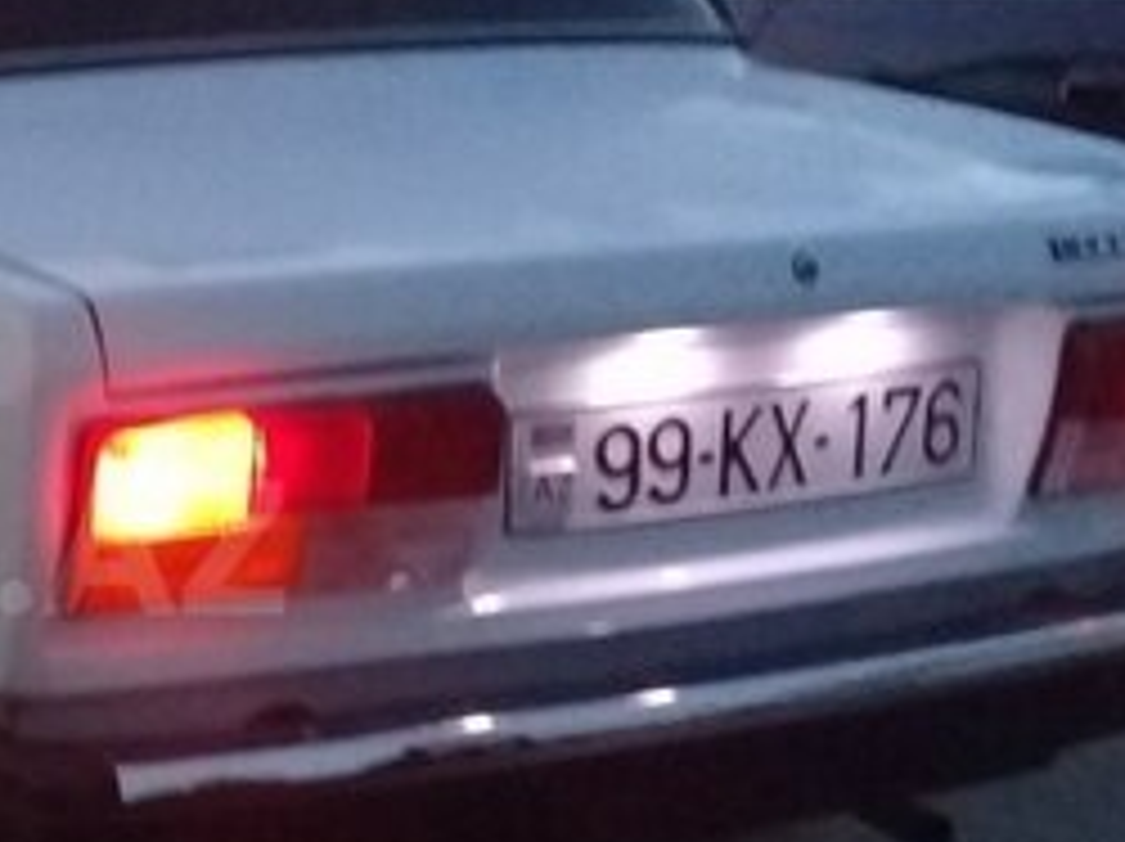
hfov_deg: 22.3
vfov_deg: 17.9
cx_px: -176
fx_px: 2662
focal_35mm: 82
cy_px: 547
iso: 400
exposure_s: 1/17
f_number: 2.2
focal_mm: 3.3
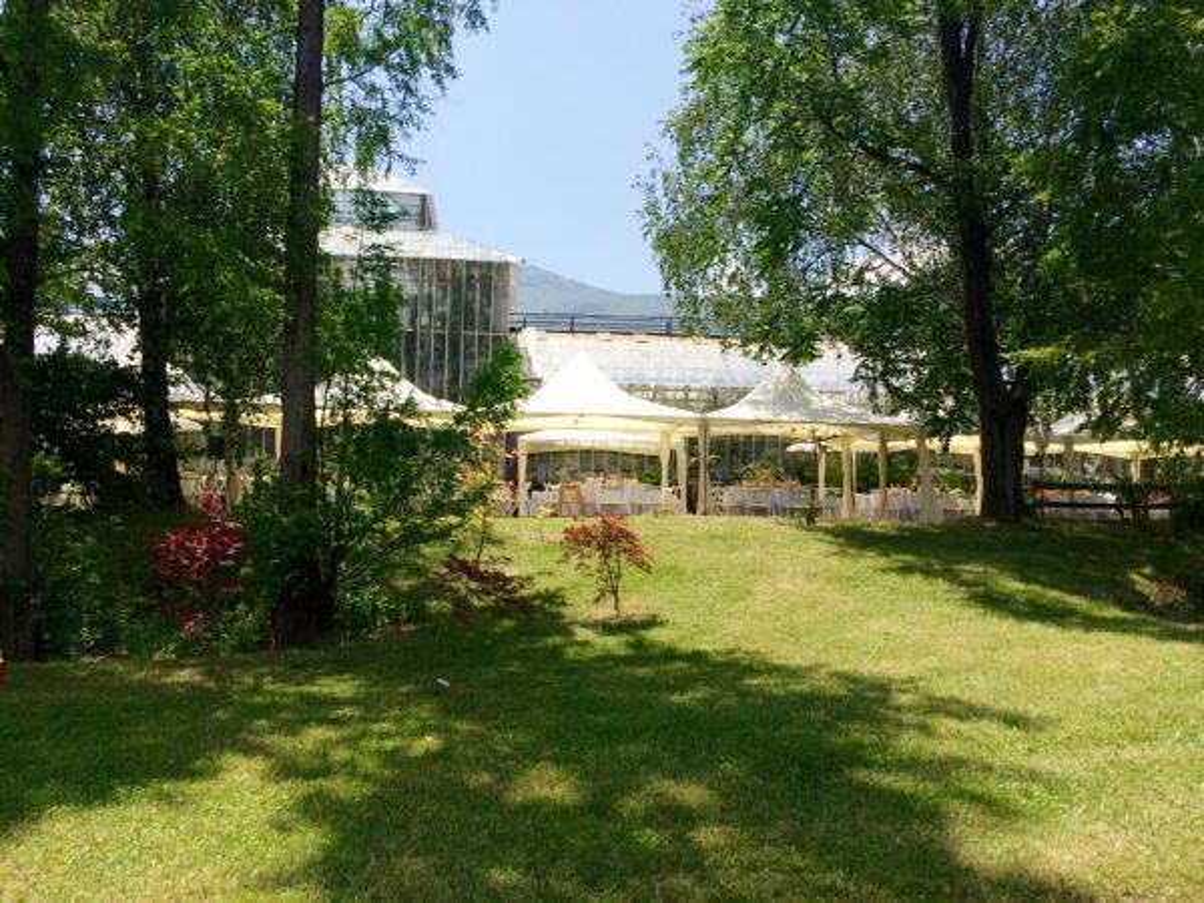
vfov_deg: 48.2
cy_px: 452
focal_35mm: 29
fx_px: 1009
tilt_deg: +5.6
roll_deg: -0.1
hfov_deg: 61.7
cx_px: 602
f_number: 2.2
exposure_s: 1/1786
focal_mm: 4.15
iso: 32
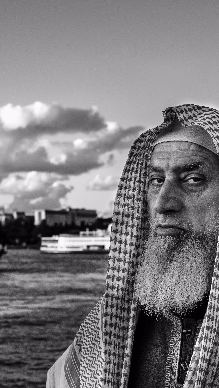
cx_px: 120
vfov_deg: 31.4
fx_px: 692
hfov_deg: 18.0
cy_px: 227
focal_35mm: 67
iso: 800
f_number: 5
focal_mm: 23
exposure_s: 1/500
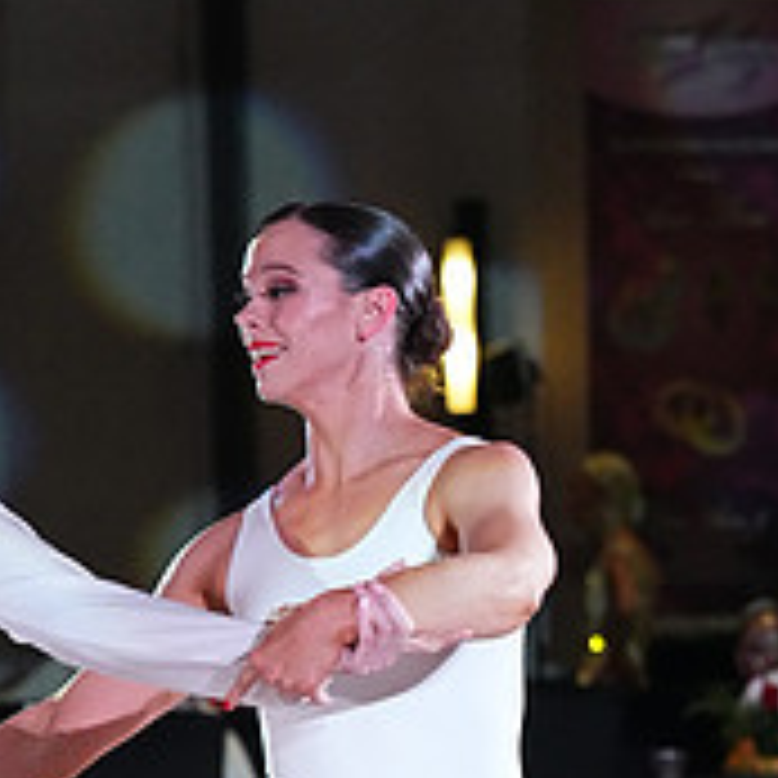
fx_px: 10578
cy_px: 1025
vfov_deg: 4.2
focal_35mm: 416
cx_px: 214
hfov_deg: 4.2
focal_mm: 146
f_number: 5.6
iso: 8000
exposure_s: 1/400
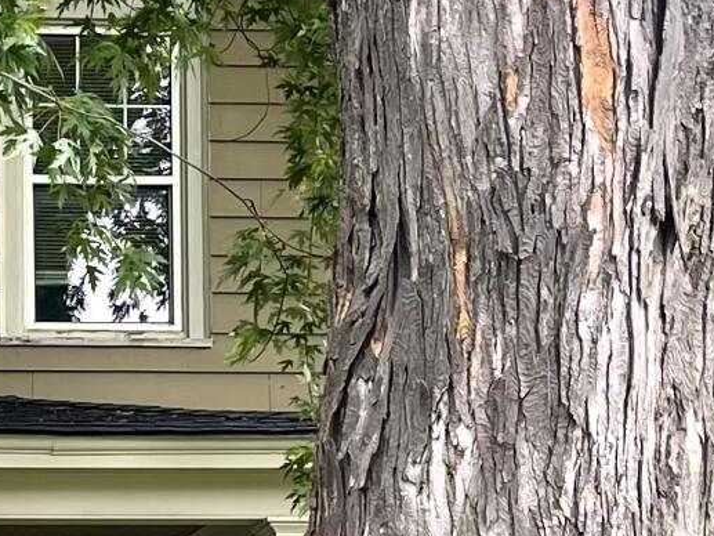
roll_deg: -0.2
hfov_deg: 13.3
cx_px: -113
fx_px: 2992
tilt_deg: +6.7
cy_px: 547
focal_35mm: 145
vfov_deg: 10.1
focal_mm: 5.1
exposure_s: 1/181
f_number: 1.6
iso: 32
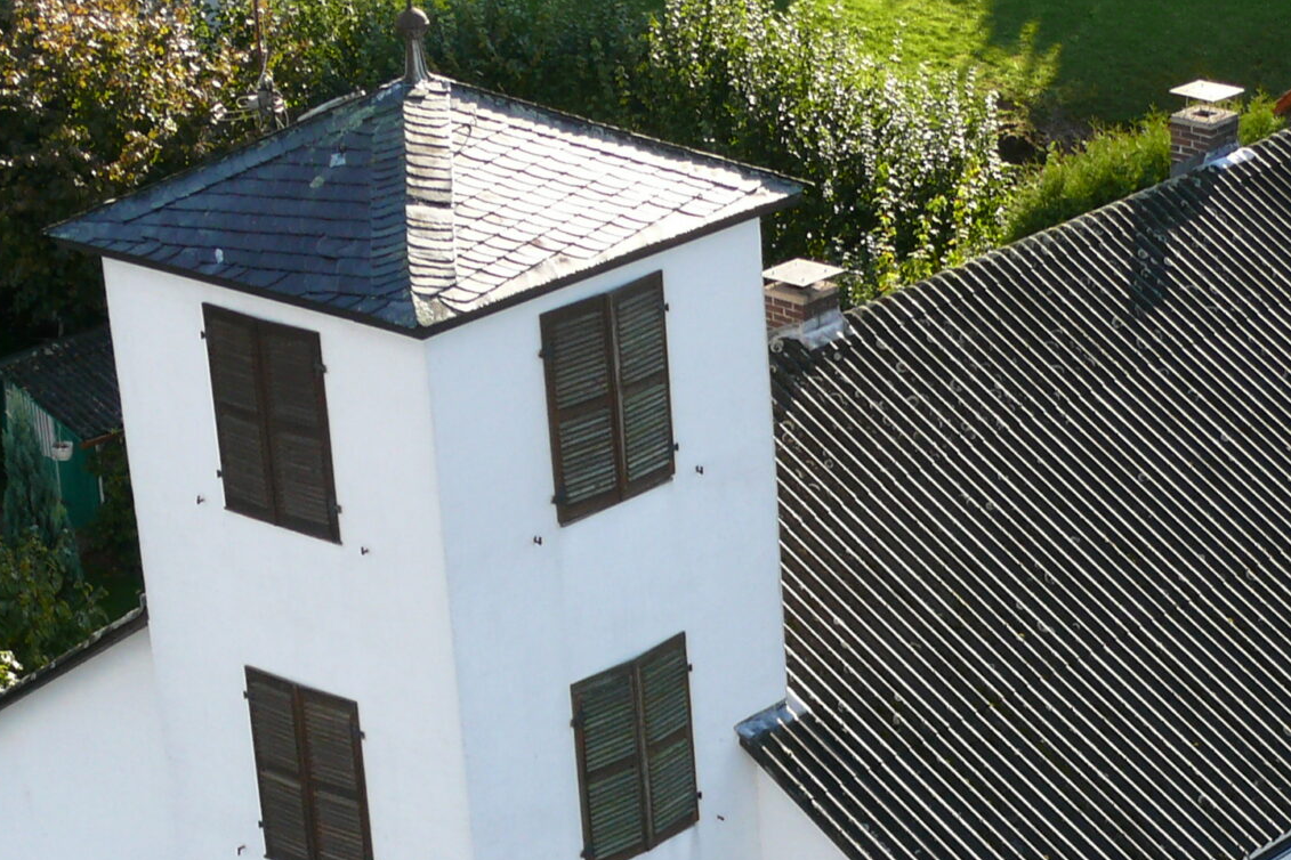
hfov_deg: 18.0
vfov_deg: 12.0
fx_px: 4052
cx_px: 952
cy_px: 875
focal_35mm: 113
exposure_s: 1/200
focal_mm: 9.8
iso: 100
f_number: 4.5
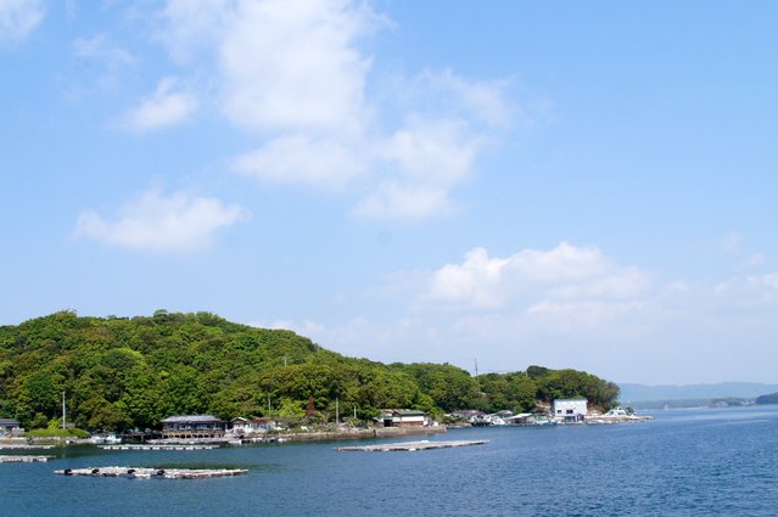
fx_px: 821
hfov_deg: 50.6
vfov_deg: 34.9
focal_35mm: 38
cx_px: 346
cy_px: 297
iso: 200
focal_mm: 18
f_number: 13
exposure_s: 1/250
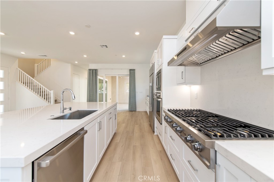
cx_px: 137
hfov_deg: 104.3
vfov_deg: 81.1
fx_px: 106
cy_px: 91
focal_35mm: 14
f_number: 4
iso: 250
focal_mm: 14
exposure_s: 1/60
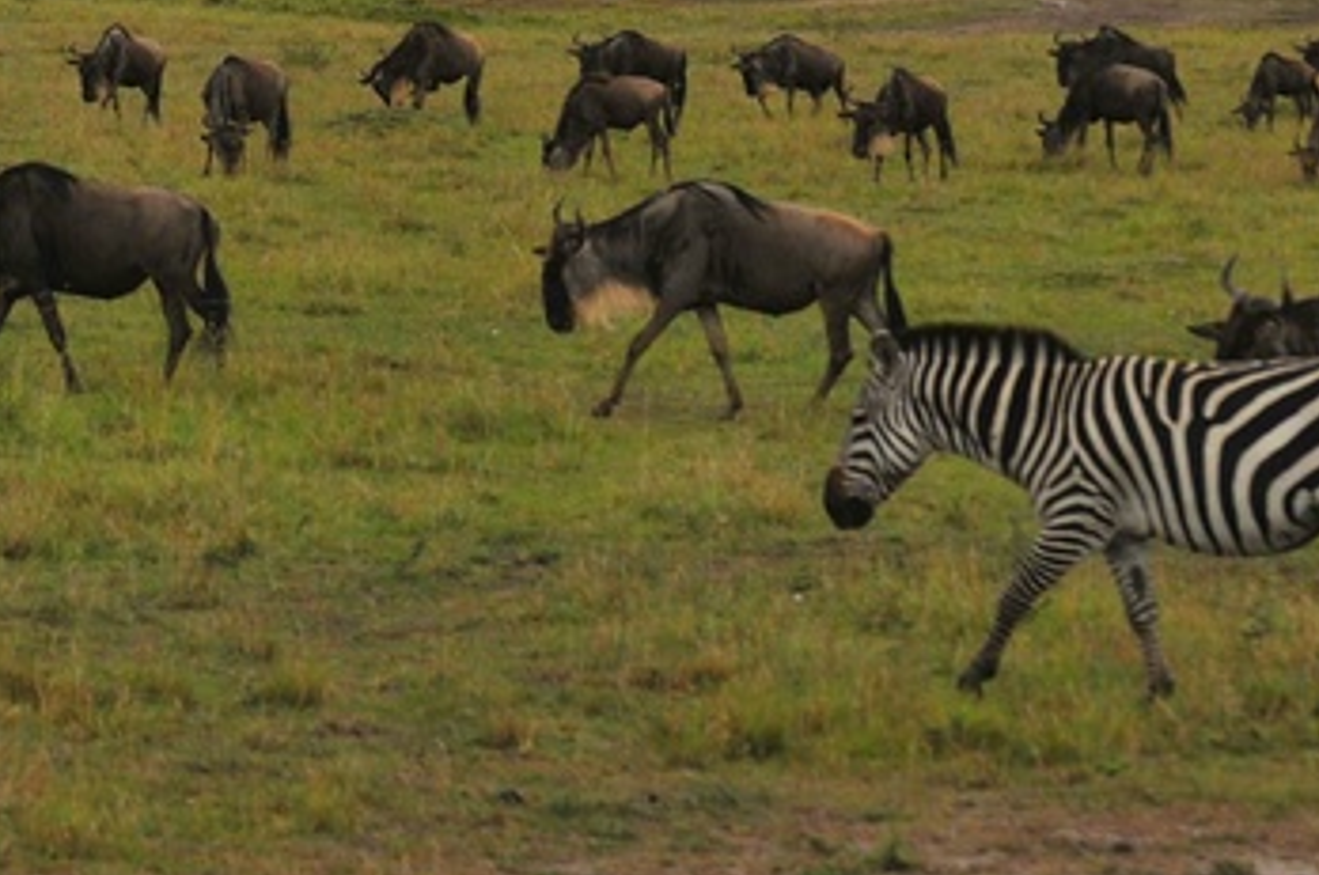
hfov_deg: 6.8
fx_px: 11049
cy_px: -333
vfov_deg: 4.5
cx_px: 269
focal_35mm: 302
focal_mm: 70
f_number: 5
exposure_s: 1/1600
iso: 320
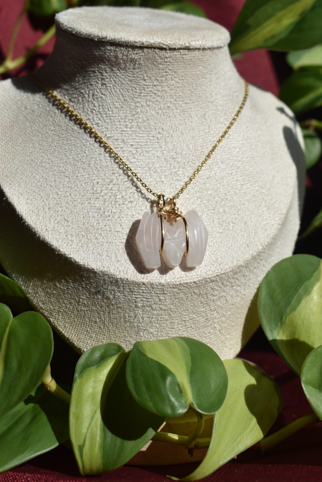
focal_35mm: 54
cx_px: 161
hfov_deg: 25.1
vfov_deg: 36.9
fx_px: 724
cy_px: 241
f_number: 8
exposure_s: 1/500
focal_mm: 36
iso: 100
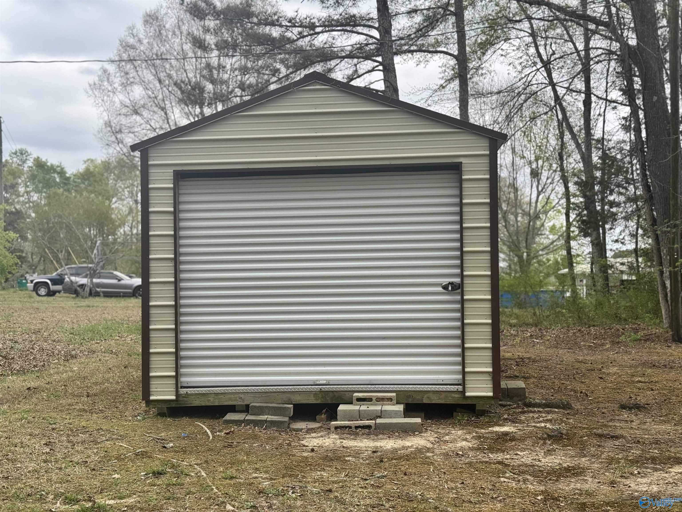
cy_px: 256
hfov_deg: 39.7
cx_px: 341
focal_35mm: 48
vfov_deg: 30.3
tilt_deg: +0.1
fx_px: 946
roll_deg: +1.5
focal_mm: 6.76
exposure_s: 1/1818
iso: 64
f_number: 1.78
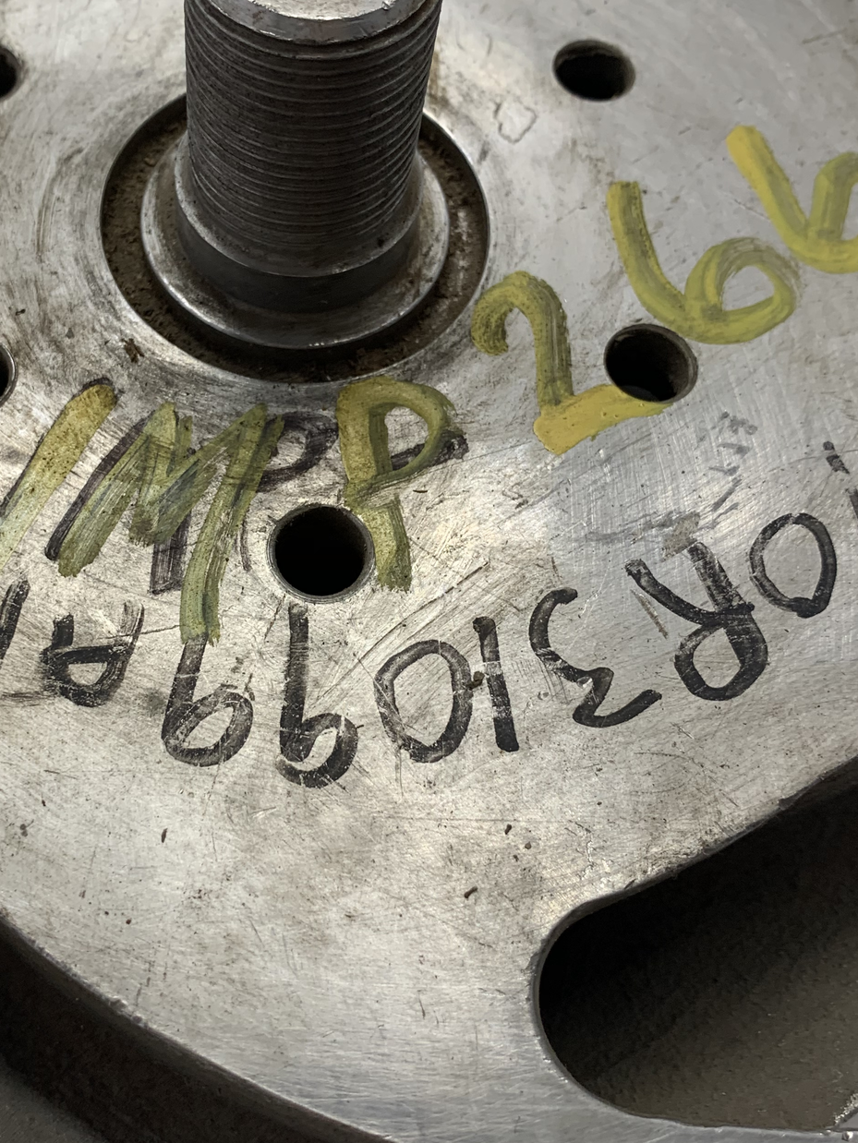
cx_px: 281
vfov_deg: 44.8
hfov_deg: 34.0
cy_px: 540
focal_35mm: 42
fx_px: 1388
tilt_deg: -62.4
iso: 40
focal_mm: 4.25
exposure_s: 1/121
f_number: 1.8
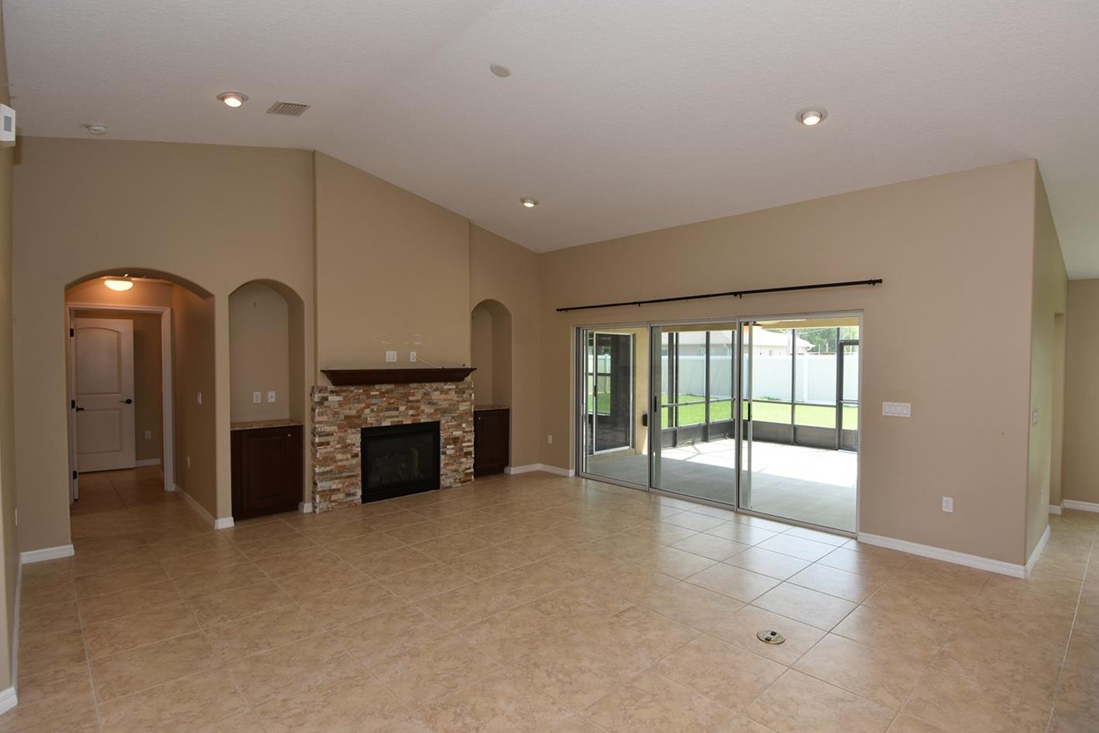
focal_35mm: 17
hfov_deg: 93.1
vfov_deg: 70.4
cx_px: 590
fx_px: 519
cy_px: 386
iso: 200
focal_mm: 10
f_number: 4.5
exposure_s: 1/80
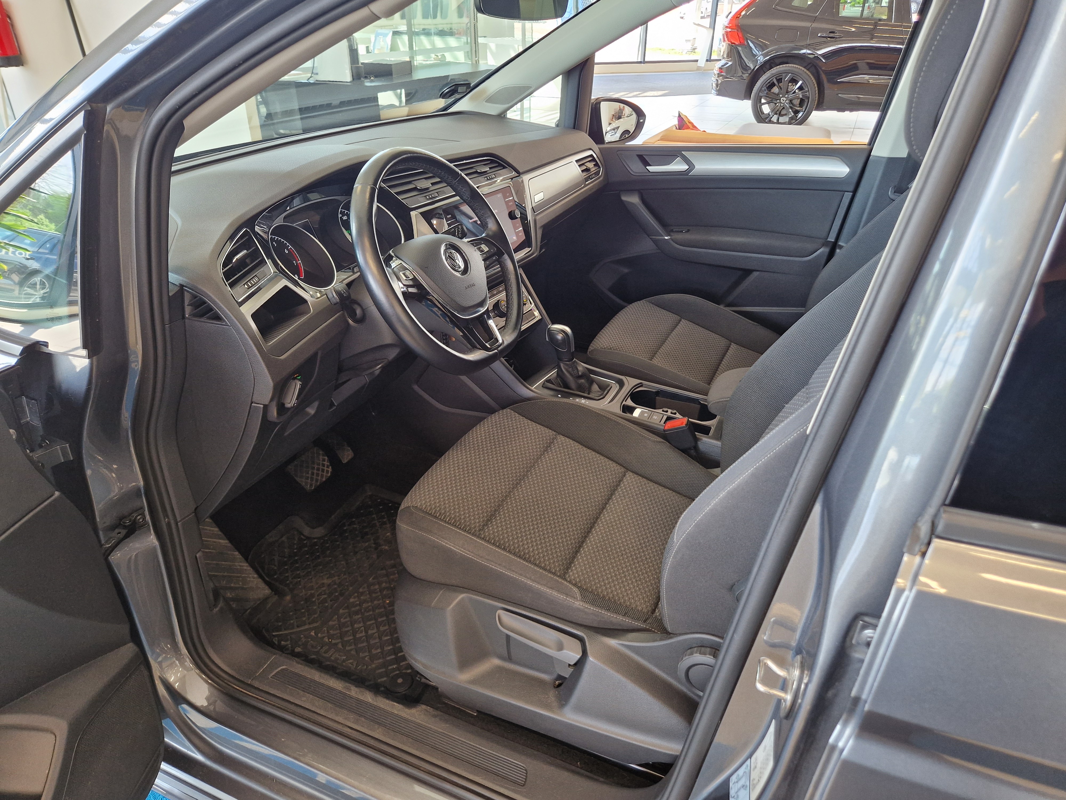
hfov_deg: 73.9
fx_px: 708
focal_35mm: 23
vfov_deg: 58.9
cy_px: 400
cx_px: 533
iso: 125
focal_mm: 5.4
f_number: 1.8
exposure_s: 1/100
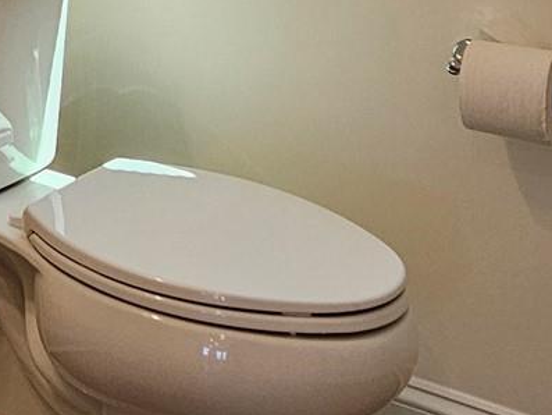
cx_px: -60
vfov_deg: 19.0
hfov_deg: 26.6
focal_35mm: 67
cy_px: -227
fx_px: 1069
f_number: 2.2
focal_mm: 2.2
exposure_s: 1/60
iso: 64
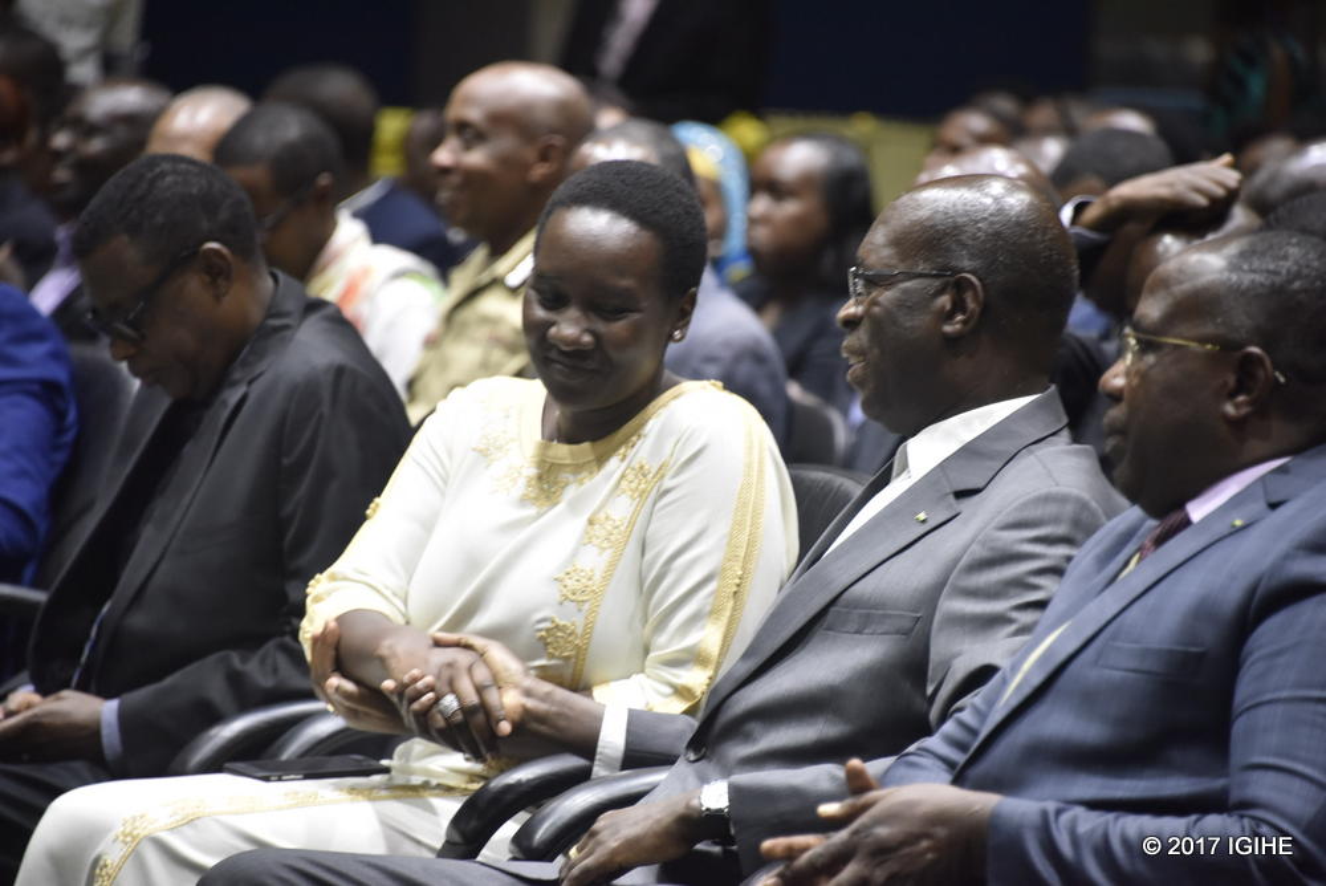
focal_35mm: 300
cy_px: 443
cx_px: 663
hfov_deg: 6.9
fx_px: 11056
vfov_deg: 4.6
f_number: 5.6
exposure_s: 1/100
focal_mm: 300
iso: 2500
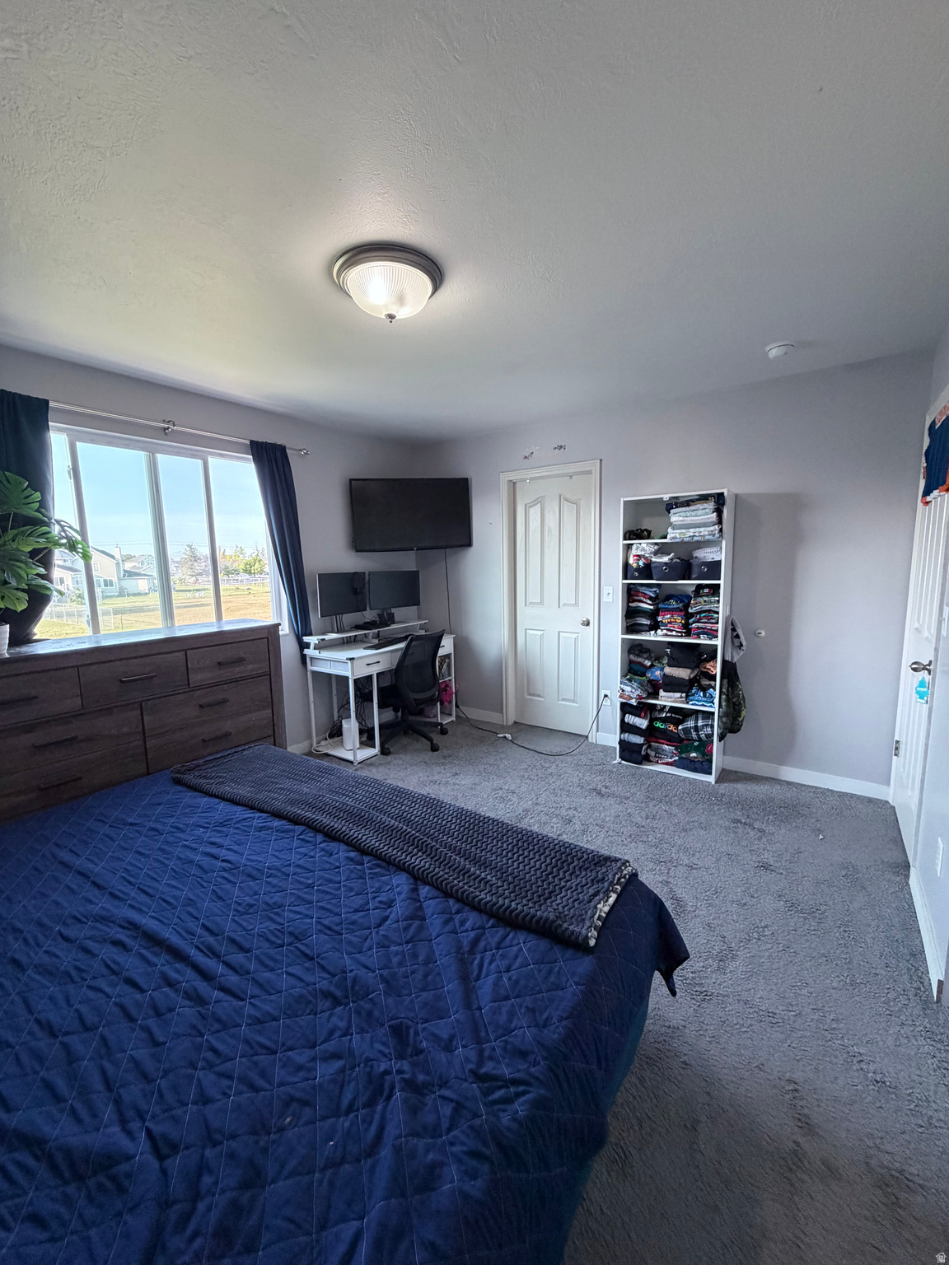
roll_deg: +1.3
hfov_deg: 85.7
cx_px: 474
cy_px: 632
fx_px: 512
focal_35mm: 14
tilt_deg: -8.2
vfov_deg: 102.1
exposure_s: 1/76
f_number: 2.2
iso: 320
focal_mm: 2.22
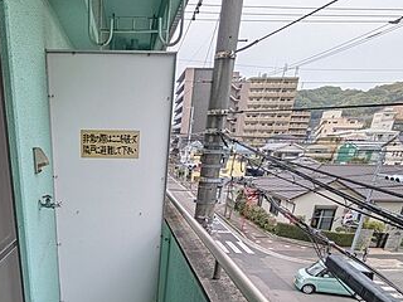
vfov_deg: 44.7
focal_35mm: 28
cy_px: 278
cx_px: 110
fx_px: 326
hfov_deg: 60.6
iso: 47
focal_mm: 1.83
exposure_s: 1/456
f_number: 2.2
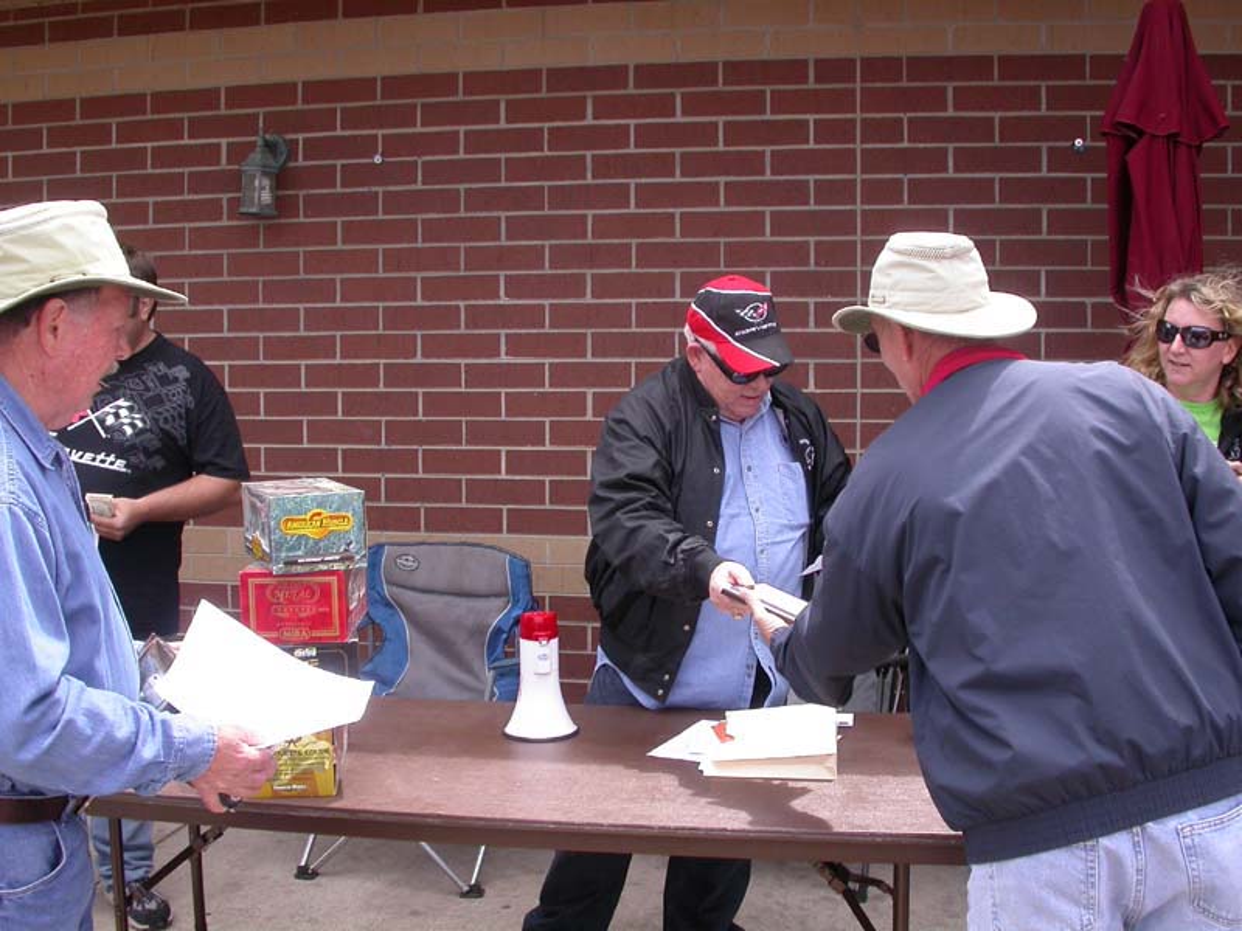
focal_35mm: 38
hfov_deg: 49.0
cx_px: 621
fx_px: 1363
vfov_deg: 37.7
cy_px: 466
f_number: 5.3
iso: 100
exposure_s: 1/165
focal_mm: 7.85
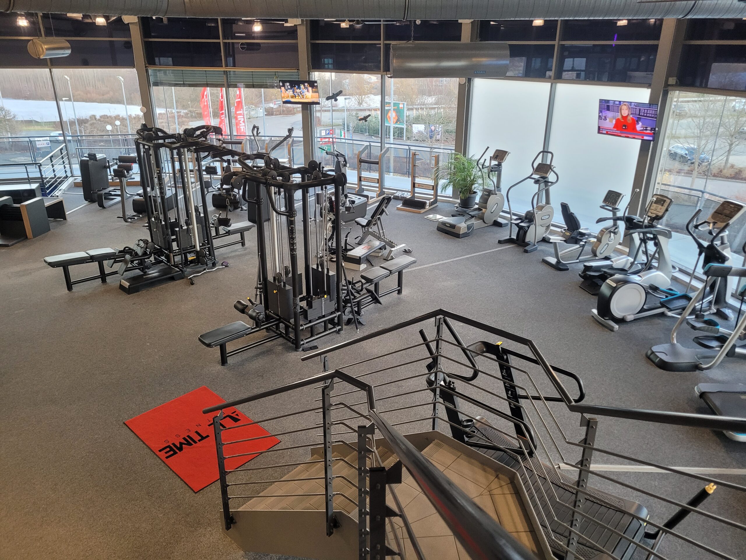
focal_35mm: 26
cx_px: 373
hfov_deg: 67.3
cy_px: 280
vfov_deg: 53.1
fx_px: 560
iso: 320
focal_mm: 5.4
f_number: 1.8
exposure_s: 1/100
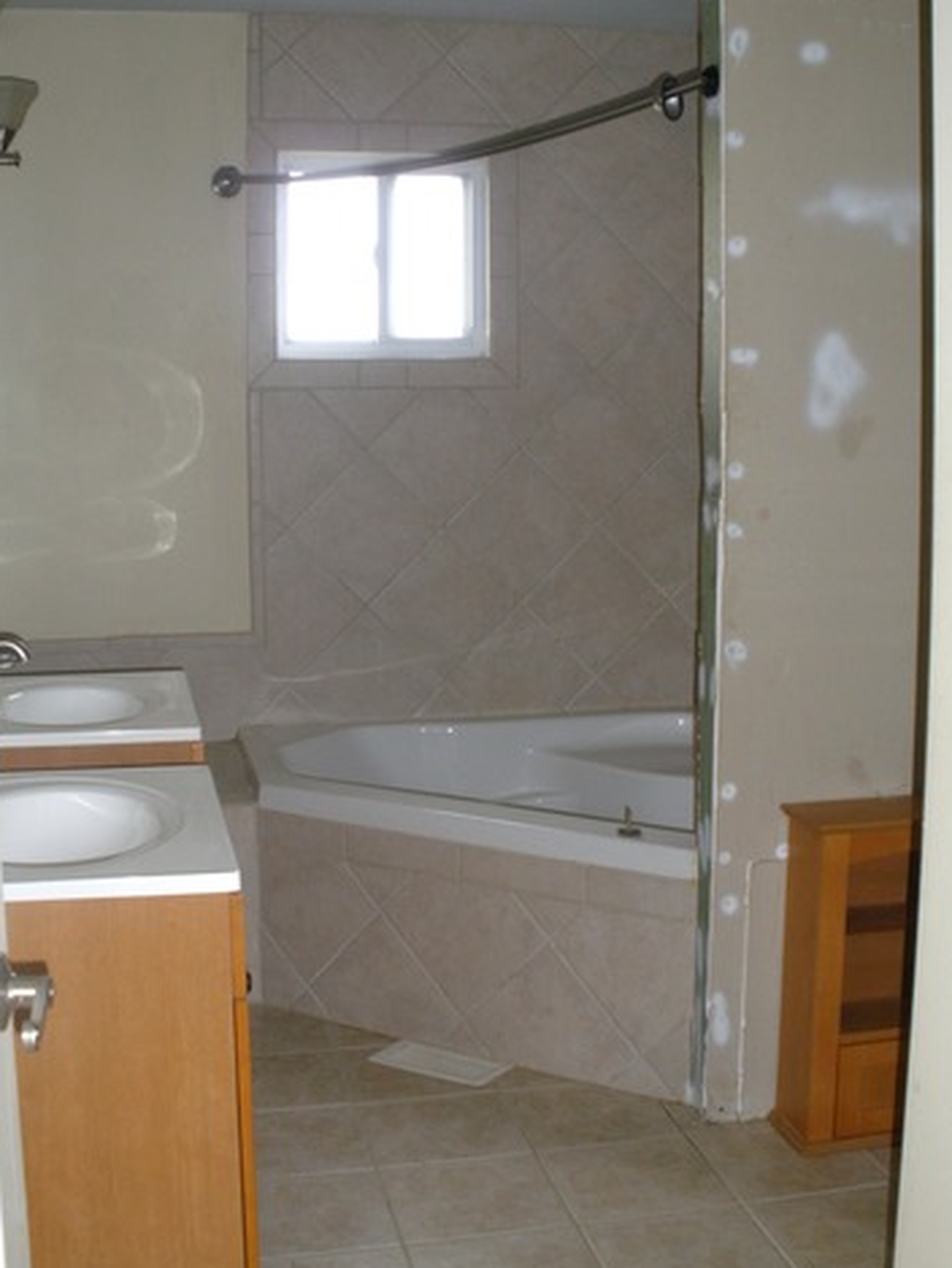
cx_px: 479
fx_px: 1649
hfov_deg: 32.2
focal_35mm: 45
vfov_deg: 42.1
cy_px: 630
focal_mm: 7.7
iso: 250
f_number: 4
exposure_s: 1/40
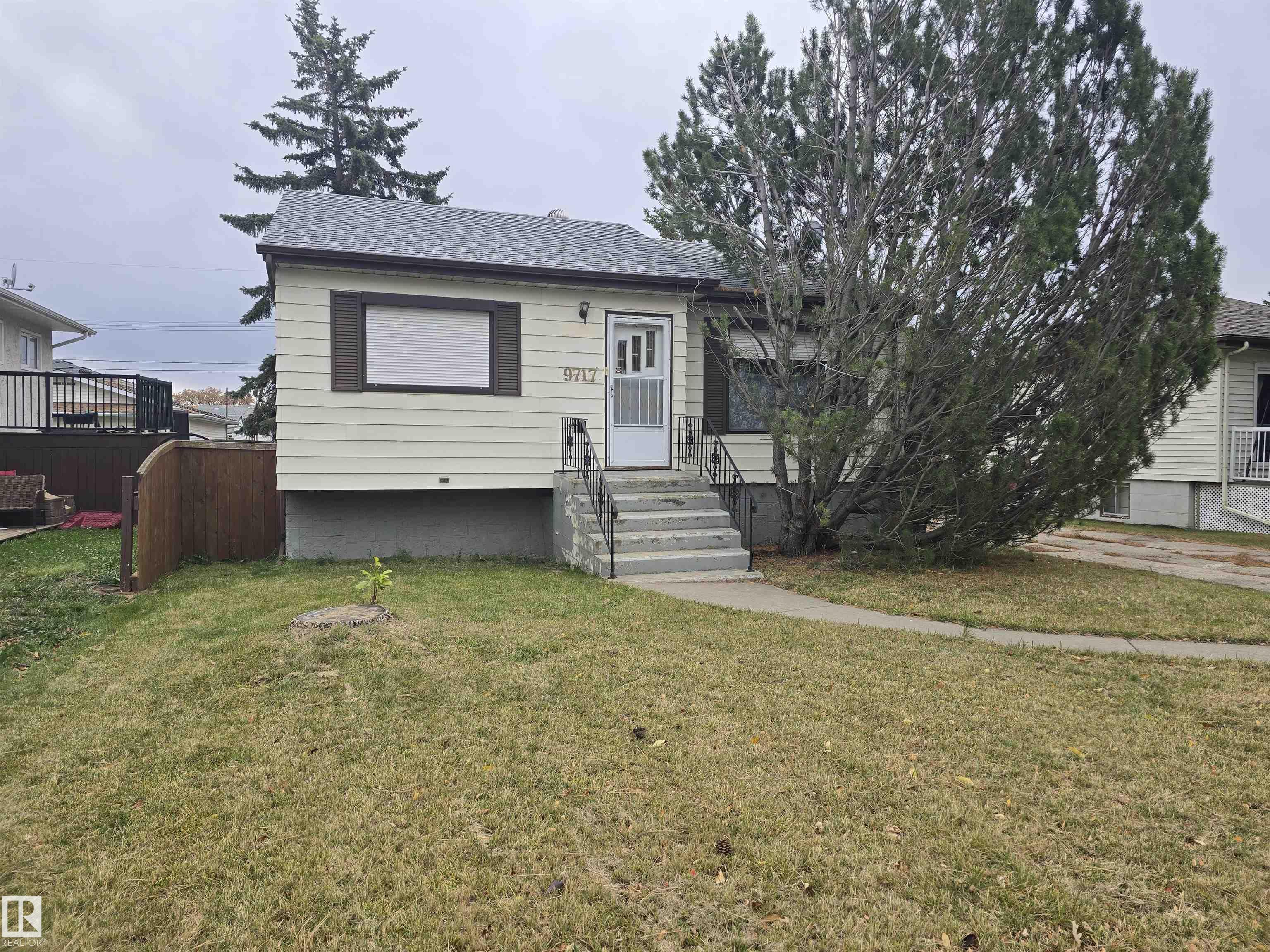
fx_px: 844
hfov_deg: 73.9
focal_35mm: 23
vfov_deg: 58.9
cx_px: 635
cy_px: 476
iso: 12
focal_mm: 6.3
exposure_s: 1/180
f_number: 1.7
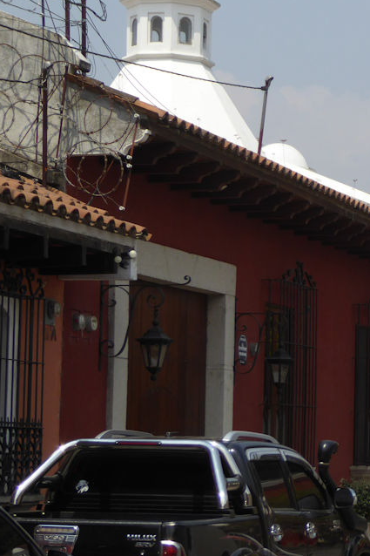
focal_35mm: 137
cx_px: 484
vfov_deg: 15.0
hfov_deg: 9.8
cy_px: 305
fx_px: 2113
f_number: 4.5
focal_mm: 12.5
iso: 100
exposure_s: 1/800
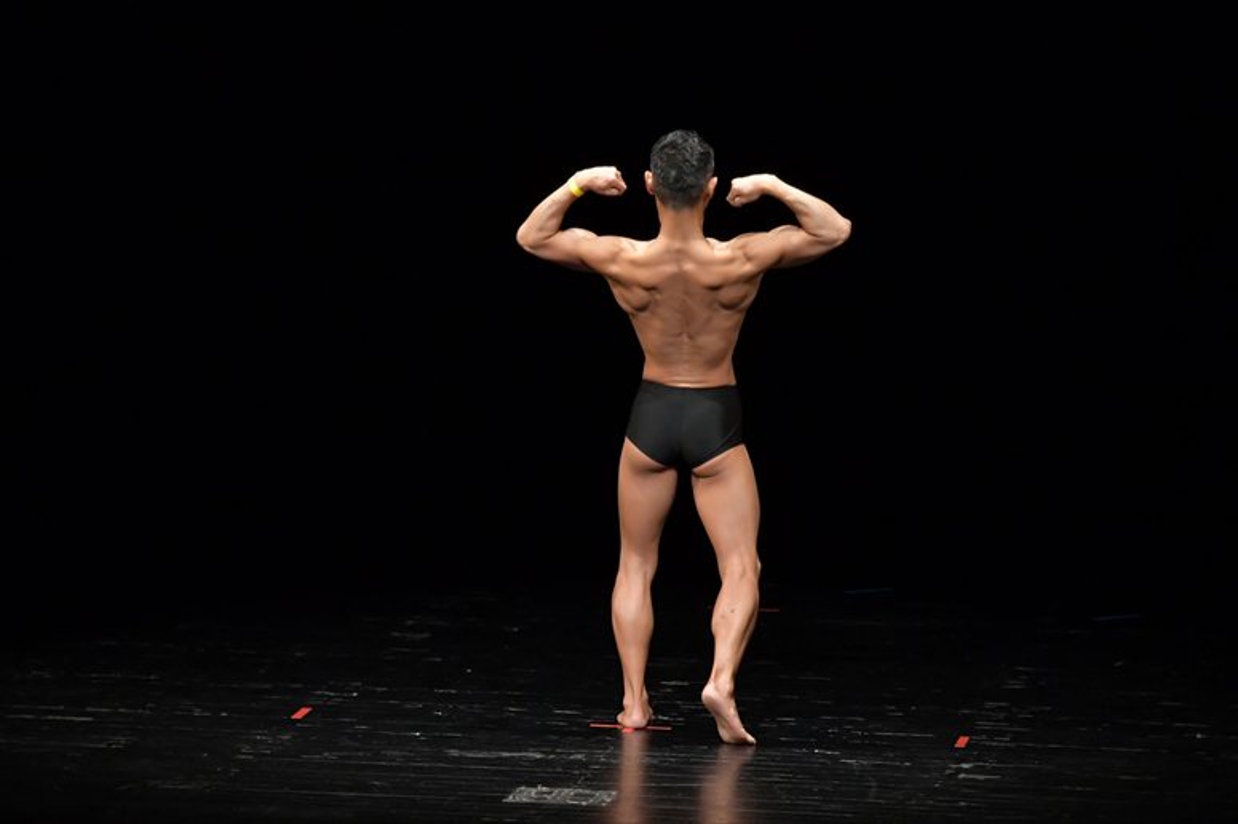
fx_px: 8765
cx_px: 619
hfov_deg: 8.1
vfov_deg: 5.4
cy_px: 412
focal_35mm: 255
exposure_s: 1/400
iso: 3200
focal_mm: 170
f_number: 5.6
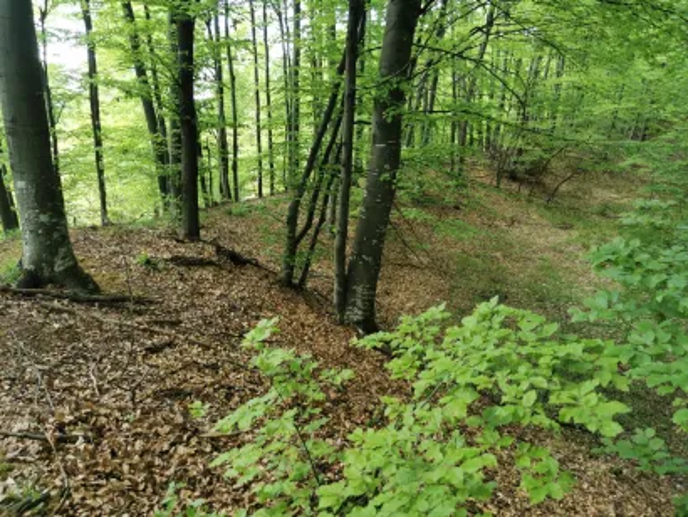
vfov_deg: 51.4
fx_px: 537
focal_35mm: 27
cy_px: 258
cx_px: 344
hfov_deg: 65.3
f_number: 1.6
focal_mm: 5.56
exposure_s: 1/100
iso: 50
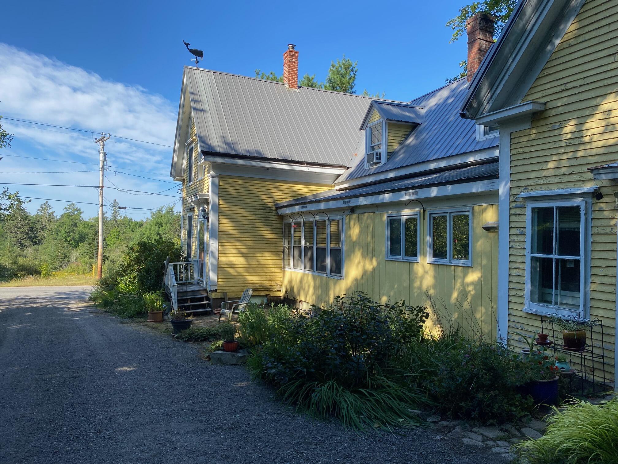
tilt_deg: -0.5
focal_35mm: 26
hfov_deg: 67.3
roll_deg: -0.5
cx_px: 309
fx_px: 464
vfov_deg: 53.1
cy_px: 232
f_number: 1.8
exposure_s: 1/1114
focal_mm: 4.25
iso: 32
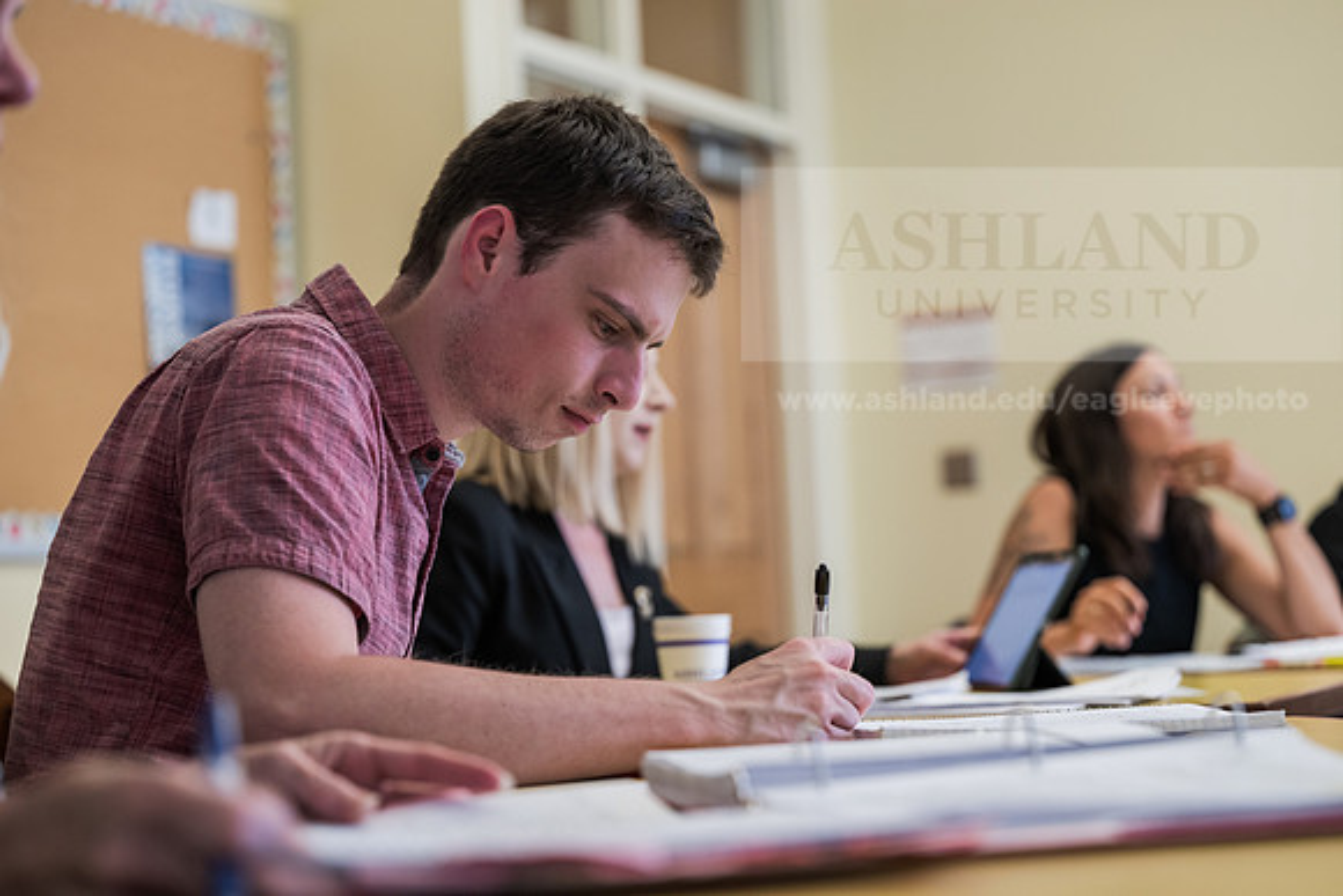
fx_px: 2612
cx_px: 672
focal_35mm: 70
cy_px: 448
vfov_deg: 19.5
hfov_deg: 28.8
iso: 800
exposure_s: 1/200
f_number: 3.2
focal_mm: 70
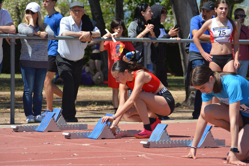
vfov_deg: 7.3
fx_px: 1297
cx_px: 124
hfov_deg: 11.0
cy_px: 83
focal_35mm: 188
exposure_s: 1/1600
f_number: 6
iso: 400
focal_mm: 125
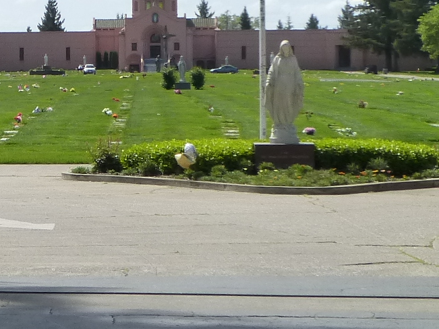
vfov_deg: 8.6
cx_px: -353
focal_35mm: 173
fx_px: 2194
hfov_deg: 10.7
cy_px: 52
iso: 160
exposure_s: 1/1000
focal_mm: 7.9
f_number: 4.1
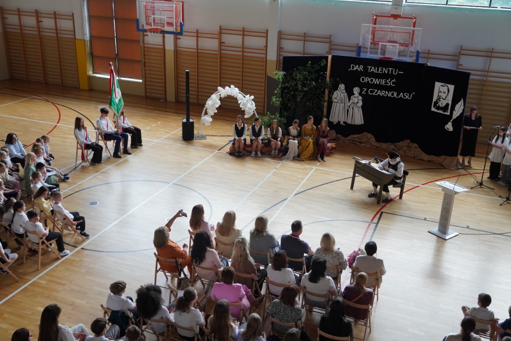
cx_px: 256
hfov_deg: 49.6
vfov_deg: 34.2
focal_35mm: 39
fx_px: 554
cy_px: 170
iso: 500
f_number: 4
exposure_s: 1/160
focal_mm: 26
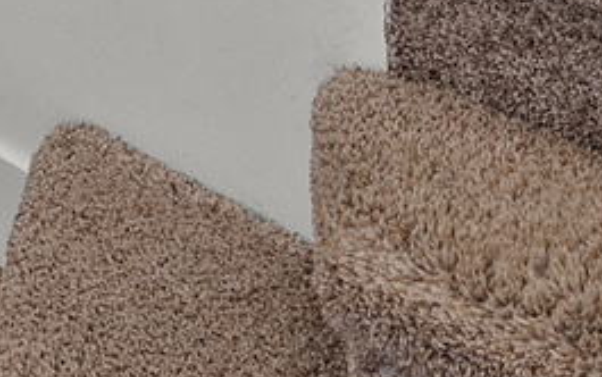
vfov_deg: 8.5
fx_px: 2069
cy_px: -805
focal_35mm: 126
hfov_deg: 16.3
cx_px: 18
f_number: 8
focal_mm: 16
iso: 500
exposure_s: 1/2.5
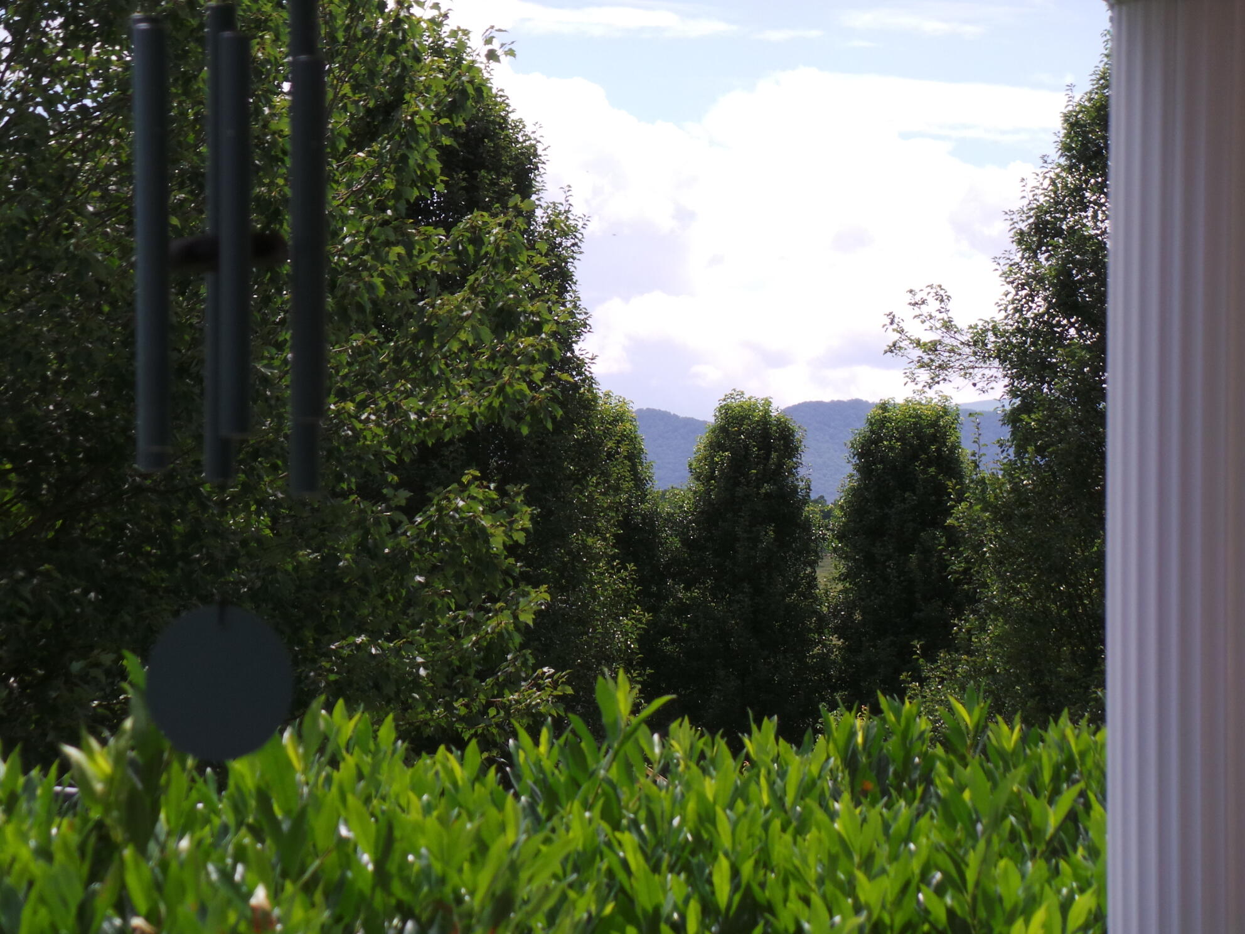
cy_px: 467
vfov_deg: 10.5
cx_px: 622
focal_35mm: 141
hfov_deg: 14.0
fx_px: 5071
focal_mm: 25.2
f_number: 4.2
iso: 100
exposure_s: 1/500
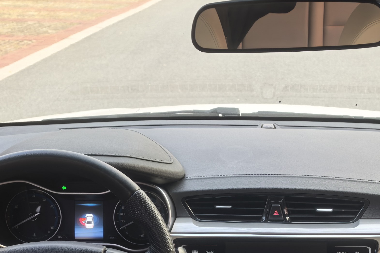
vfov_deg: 19.9
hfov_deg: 30.6
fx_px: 686
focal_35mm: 65
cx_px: 271
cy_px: 282
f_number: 2
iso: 80
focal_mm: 8.5
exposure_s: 1/100
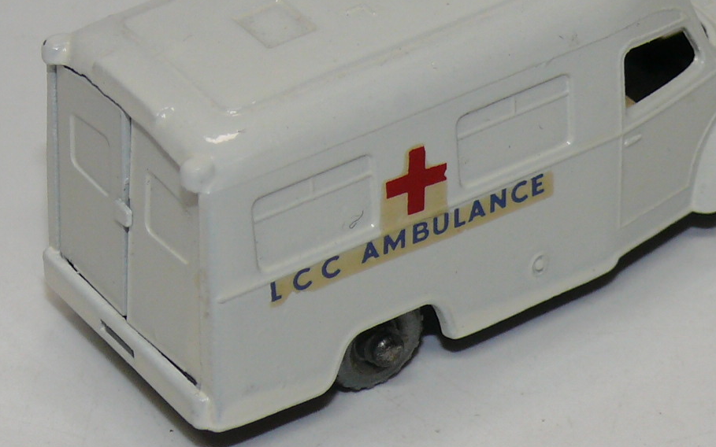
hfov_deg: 11.6
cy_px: 135
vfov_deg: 7.2
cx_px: 465
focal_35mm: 181
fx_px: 3532
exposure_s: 1/30
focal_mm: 13
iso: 100
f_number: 4
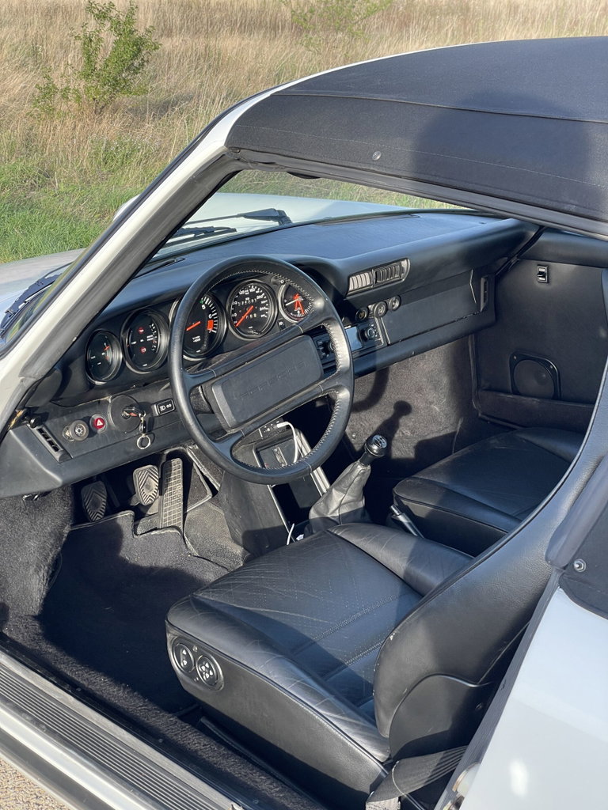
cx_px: 304
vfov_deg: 36.8
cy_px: 405
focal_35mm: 52
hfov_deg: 28.0
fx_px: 1218
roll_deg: -0.8
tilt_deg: -19.6
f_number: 2
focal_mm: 6
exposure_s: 1/211
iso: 25
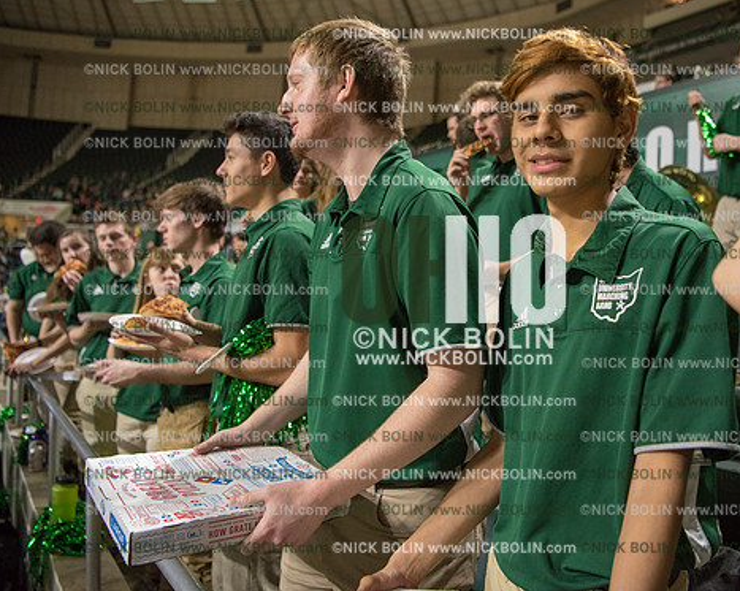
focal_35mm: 28
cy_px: 291
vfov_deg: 51.5
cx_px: 453
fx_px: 613
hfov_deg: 61.6
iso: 2500
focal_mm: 24
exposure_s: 1/400
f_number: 2.8
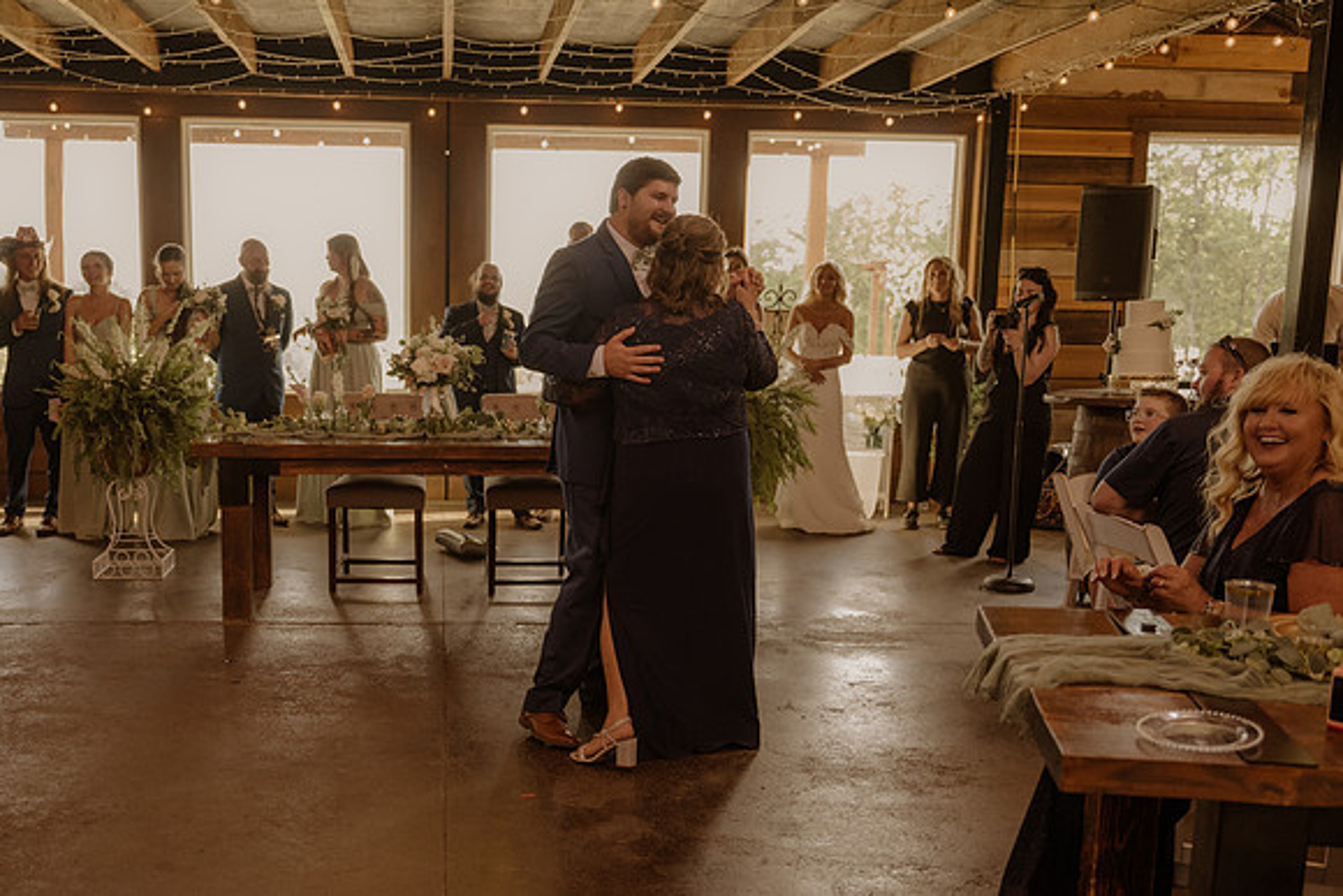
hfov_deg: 49.9
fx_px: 1434
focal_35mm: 38
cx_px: 539
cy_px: 536
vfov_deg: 34.6
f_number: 2.8
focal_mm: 32
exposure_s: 1/200
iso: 1000
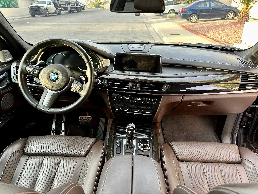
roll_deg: +0.9
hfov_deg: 67.3
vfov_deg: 53.1
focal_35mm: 26
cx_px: 129
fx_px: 194
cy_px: 97
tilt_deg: -25.3
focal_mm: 5.7
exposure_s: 1/98
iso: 125
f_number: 1.5
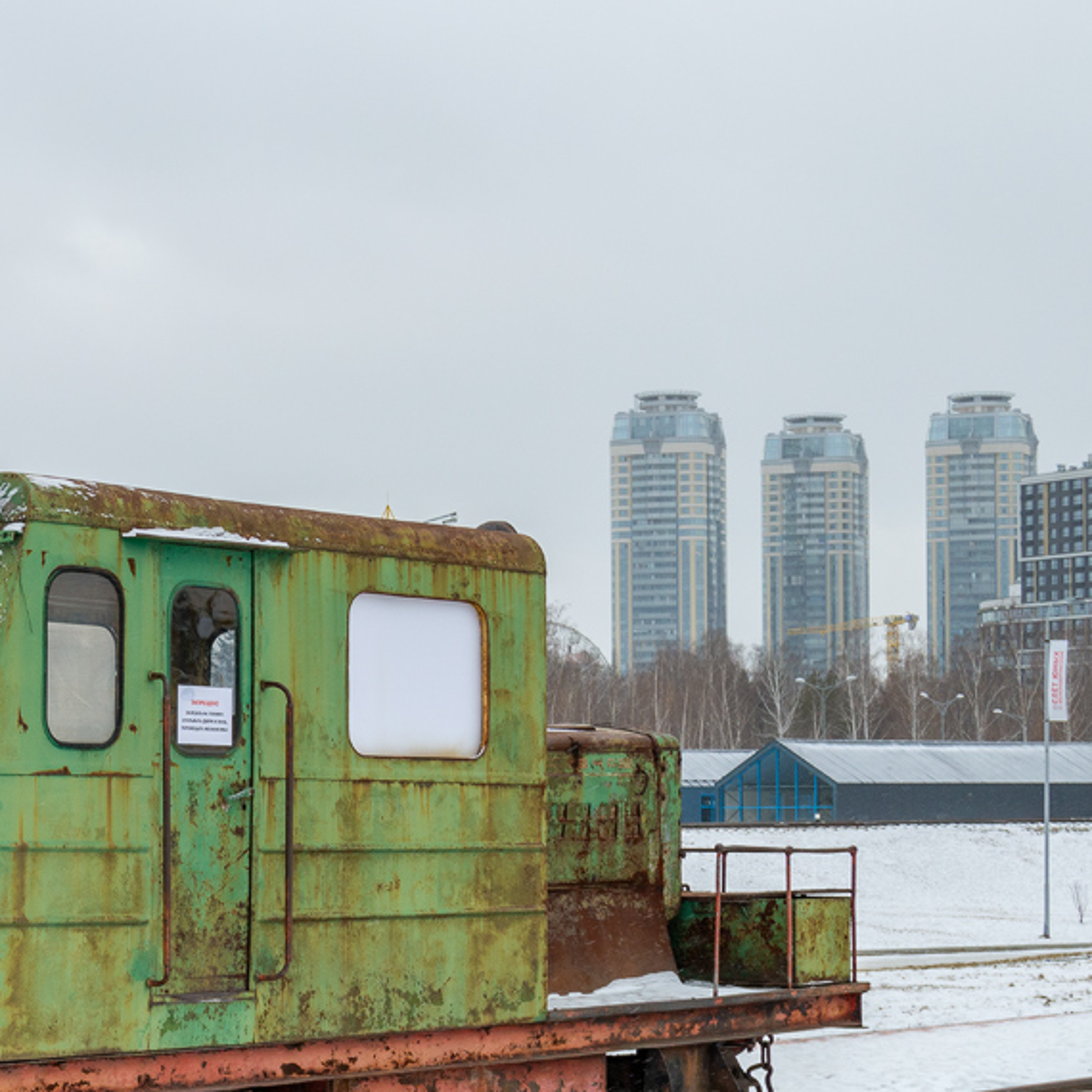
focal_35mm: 90
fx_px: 3211
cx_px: 188
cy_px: 743
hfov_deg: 19.1
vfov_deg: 19.2
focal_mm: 31
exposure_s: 1/200
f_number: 6.3
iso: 200
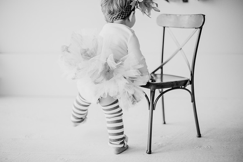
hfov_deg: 39.6
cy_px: 81
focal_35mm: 50
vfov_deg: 27.0
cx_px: 122
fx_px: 338
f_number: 1.8
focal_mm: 50
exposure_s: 1/640
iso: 640
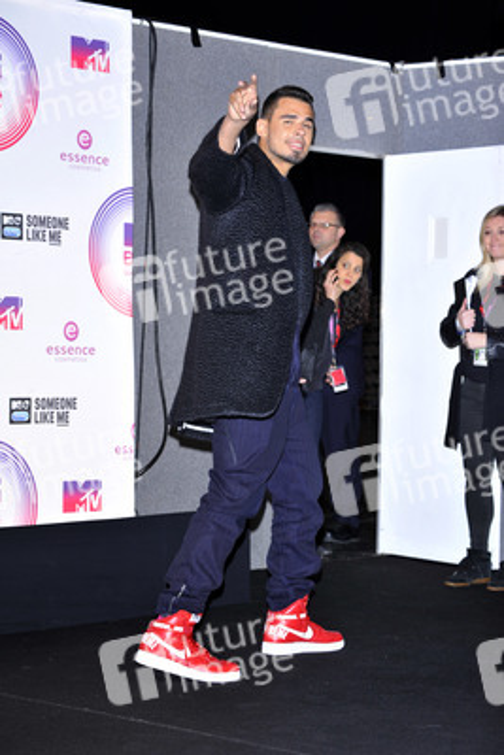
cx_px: 252
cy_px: 378
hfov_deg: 14.9
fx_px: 1930
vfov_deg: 22.1
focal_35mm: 92
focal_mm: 92
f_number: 7.1
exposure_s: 1/250
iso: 800
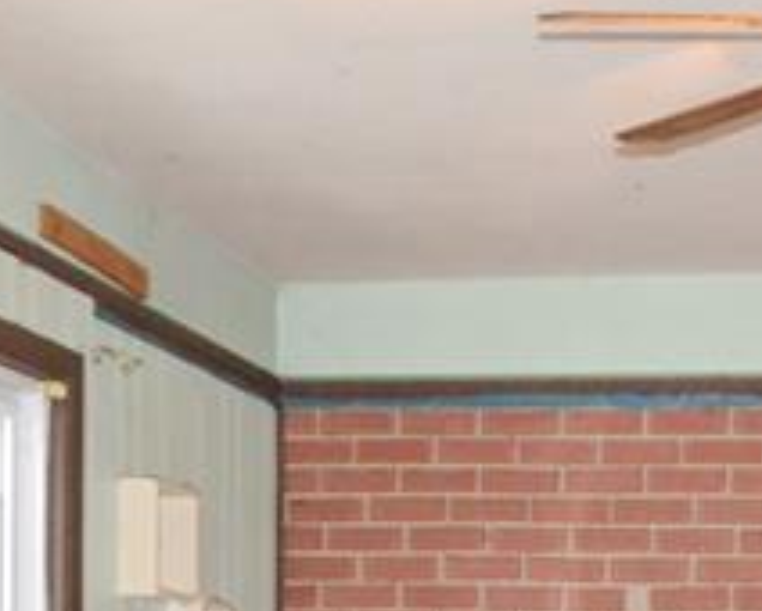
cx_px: 704
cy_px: 884
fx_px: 2144
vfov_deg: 15.1
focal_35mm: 95
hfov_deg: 19.7
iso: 3200
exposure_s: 1/60
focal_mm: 14
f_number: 3.5
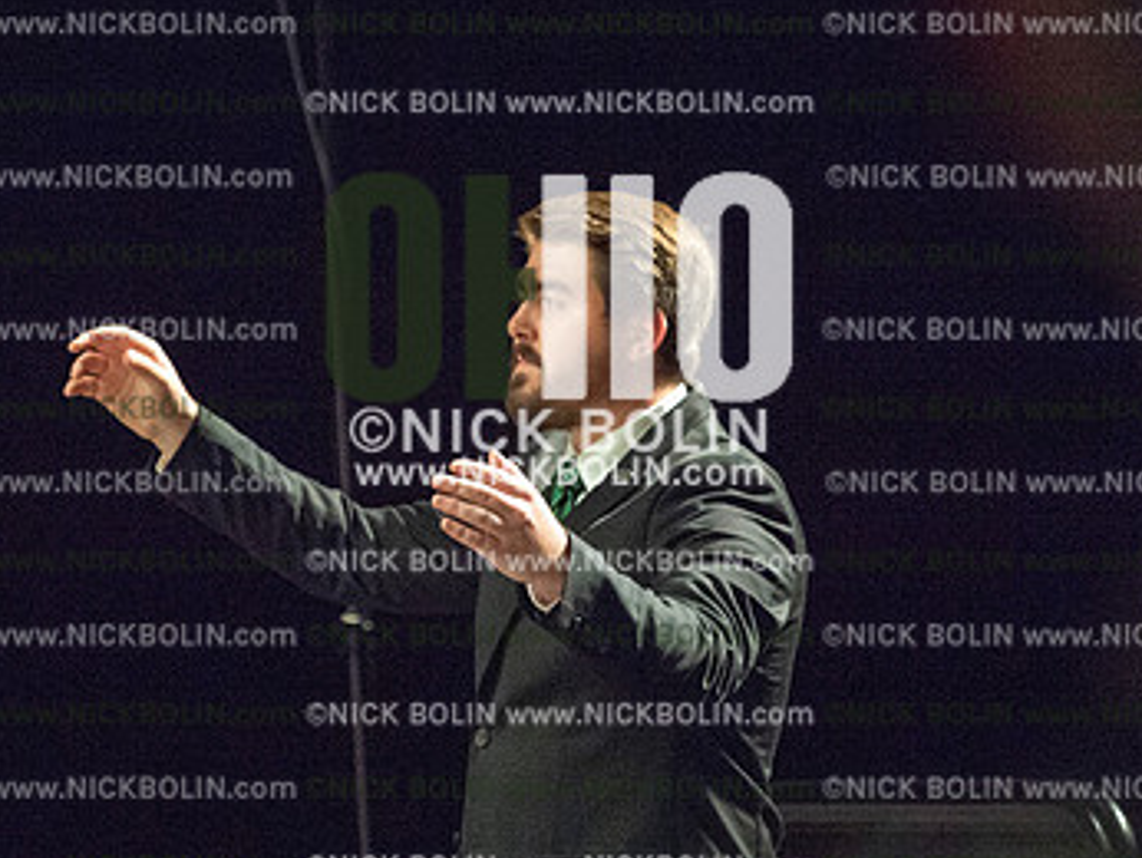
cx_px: 558
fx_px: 11159
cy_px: 330
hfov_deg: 5.9
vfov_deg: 4.4
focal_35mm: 338
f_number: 5.6
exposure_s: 1/320
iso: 8000
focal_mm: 210
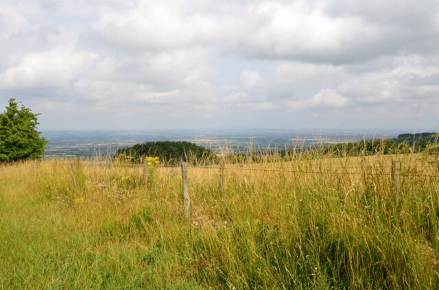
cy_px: 145
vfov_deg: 39.7
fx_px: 401
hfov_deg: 57.4
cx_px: 220
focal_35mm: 33
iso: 200
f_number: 16
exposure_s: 1/160
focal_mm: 22
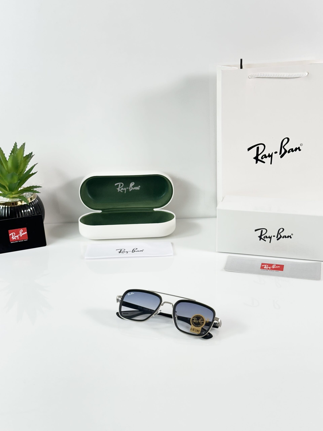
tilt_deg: -22.6
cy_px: 216
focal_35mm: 48
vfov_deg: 39.7
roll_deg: +1.6
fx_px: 597
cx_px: 162
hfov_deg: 30.3
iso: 80
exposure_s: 1/100
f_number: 1.78
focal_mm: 6.86
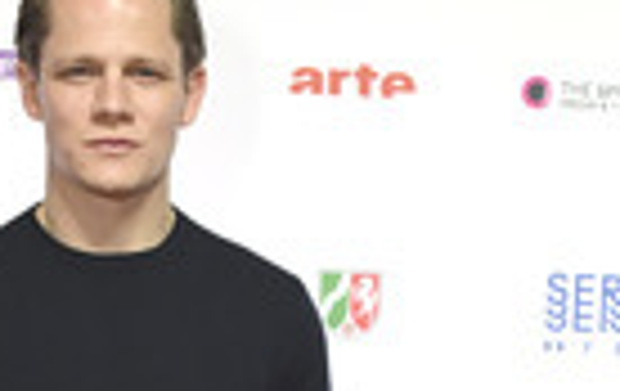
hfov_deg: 20.1
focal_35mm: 103
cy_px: 778
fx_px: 1745
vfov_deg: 11.5
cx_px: 283
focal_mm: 35
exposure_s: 1/400
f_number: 4
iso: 1600
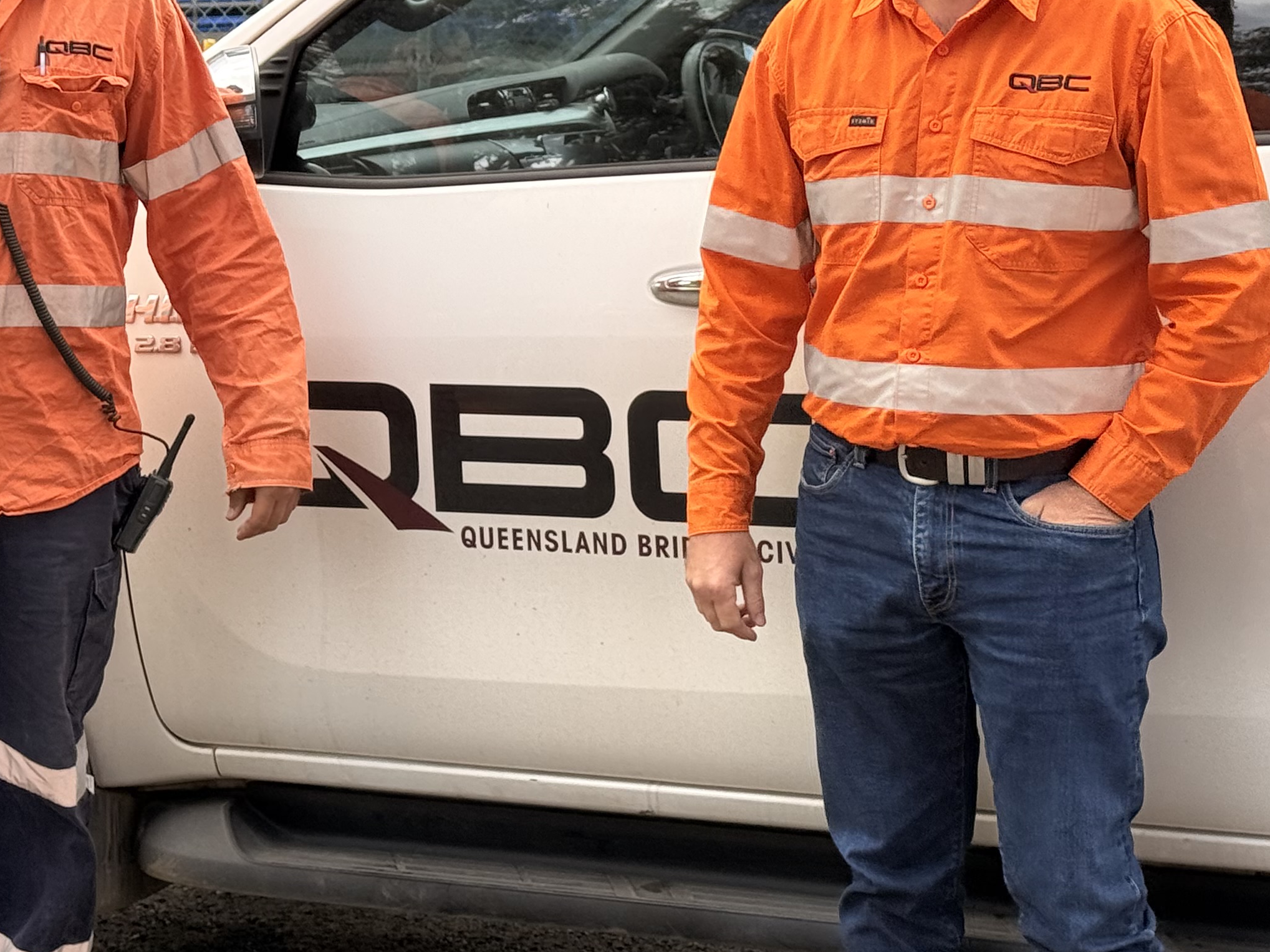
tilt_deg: -3.4
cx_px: 287
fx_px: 3486
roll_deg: +0.2
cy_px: 153
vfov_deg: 15.4
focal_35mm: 95
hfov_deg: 20.5
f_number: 1.78
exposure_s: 1/557
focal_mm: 6.76
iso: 64
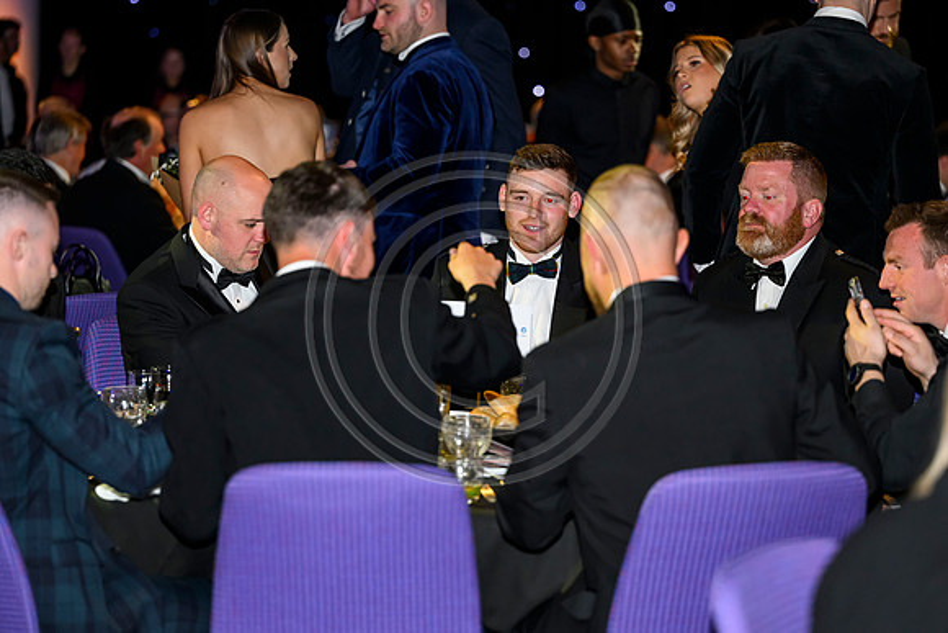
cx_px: 474
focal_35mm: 110
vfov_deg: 12.5
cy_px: 316
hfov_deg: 18.6
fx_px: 2897
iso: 2500
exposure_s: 1/160
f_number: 3.2
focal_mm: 110
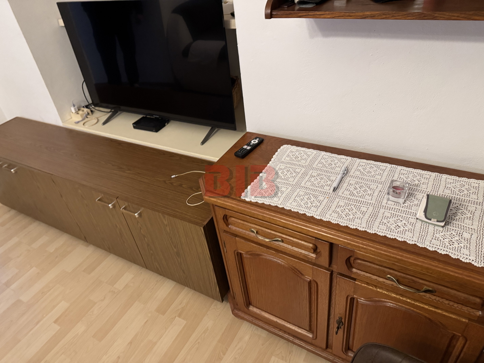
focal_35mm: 24
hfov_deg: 71.6
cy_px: 182
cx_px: 242
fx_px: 336
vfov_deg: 56.8
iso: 640
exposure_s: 1/50
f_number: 1.78
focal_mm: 6.76
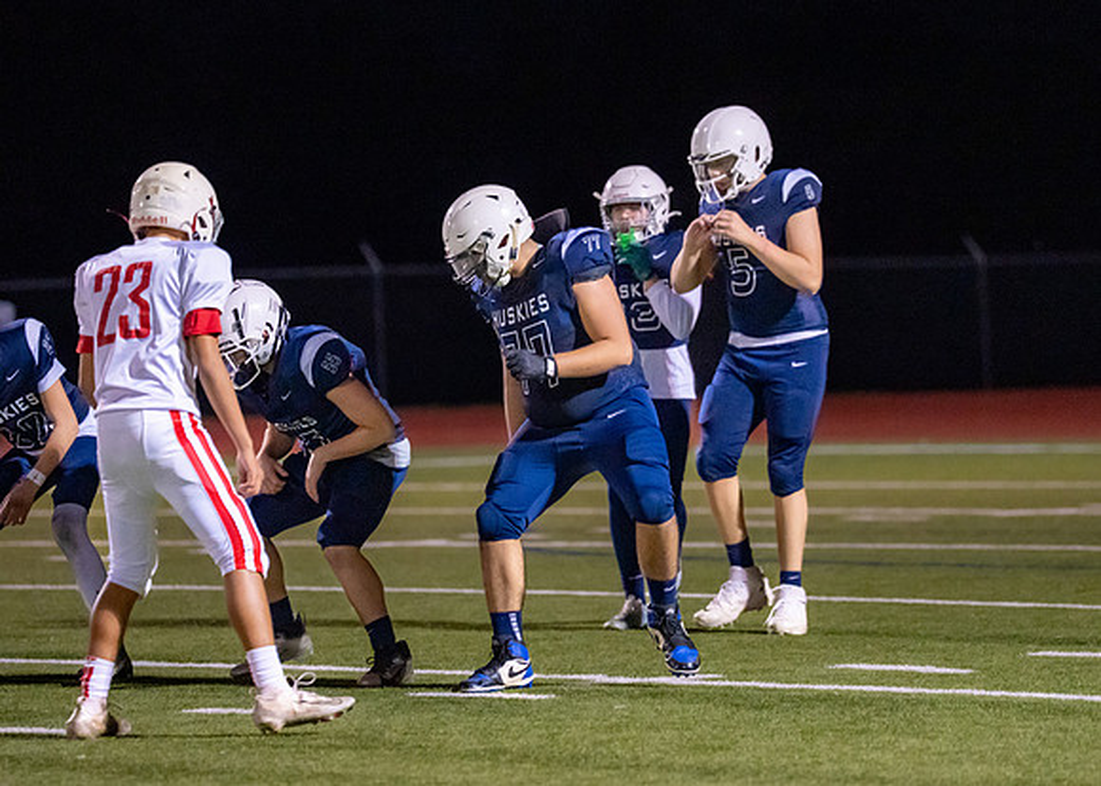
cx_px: 570
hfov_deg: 7.8
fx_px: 8082
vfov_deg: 5.6
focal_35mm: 259
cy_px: 323
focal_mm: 173
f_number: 2.8
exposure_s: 1/1000
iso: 5000
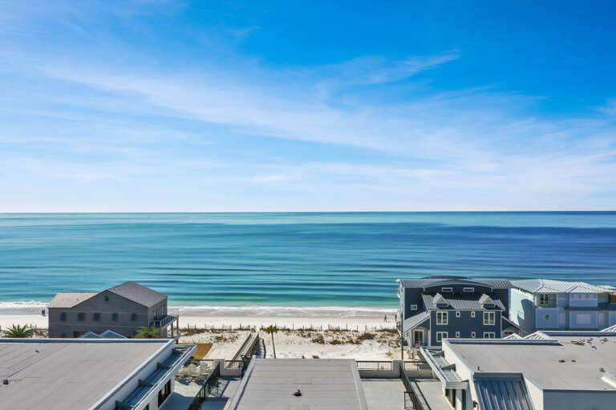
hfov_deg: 65.5
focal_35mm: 28
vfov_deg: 46.4
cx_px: 308
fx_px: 479
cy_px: 205
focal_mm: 10.26
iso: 100
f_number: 6.3
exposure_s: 1/640
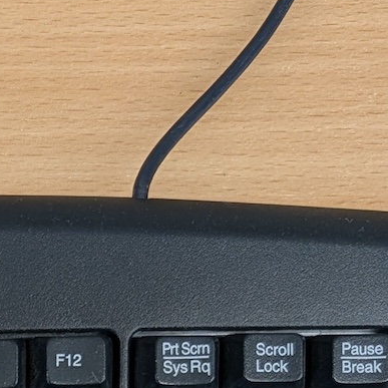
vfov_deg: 14.0
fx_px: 1420
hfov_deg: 14.5
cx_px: -192
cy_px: 675
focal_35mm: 112
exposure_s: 1/301
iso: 22
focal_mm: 6.9
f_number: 1.68
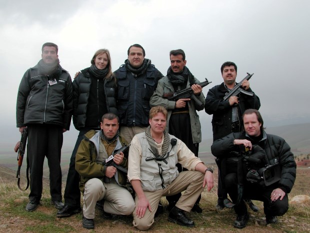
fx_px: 313
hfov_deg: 52.6
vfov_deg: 40.7
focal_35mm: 35
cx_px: 155
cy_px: 116
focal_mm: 8.9
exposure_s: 1/165
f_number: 5
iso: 100
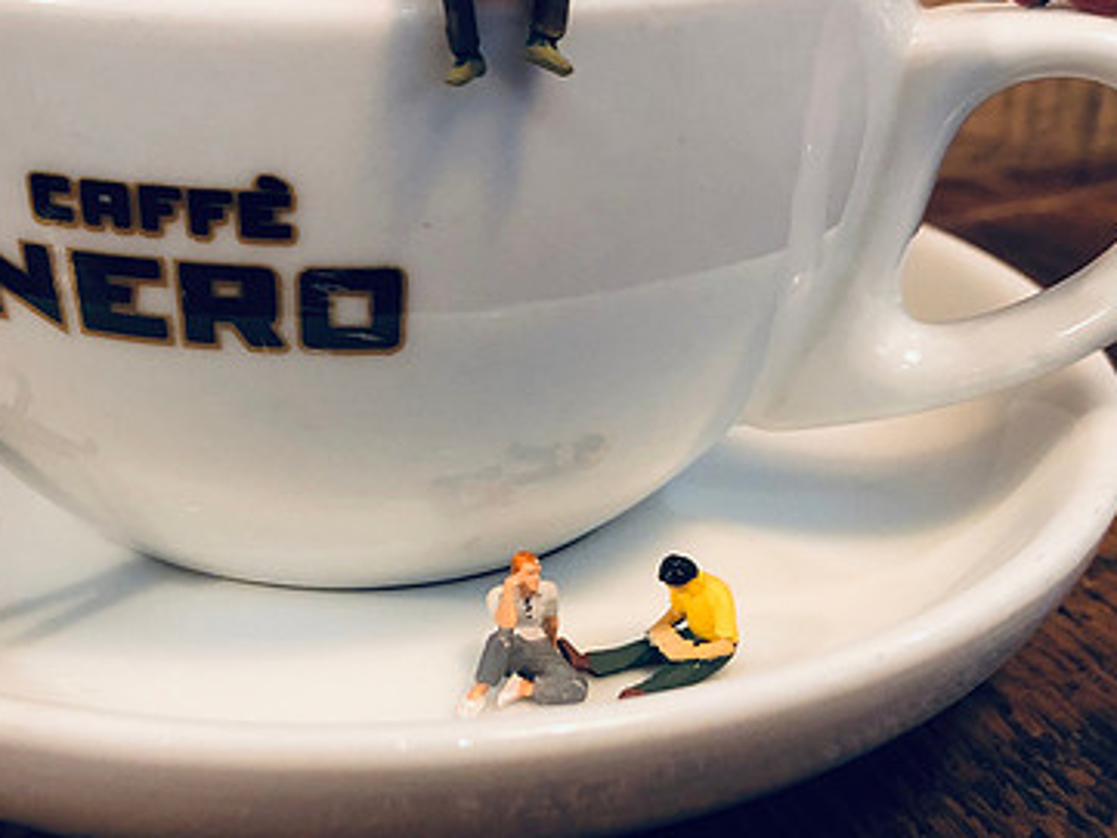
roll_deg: +0.4
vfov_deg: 32.0
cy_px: 298
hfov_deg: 41.7
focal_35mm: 45
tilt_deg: -24.0
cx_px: 408
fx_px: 1453
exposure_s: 1/6
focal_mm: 3.99
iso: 80
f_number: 1.8
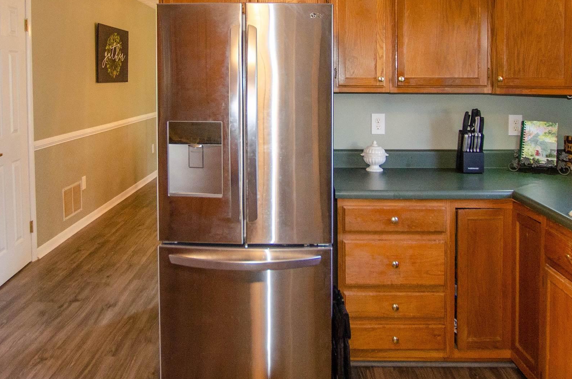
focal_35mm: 29
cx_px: 256
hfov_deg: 63.6
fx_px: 460
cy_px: 138
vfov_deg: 44.3
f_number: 3.5
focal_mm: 10
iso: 800
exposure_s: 1/60
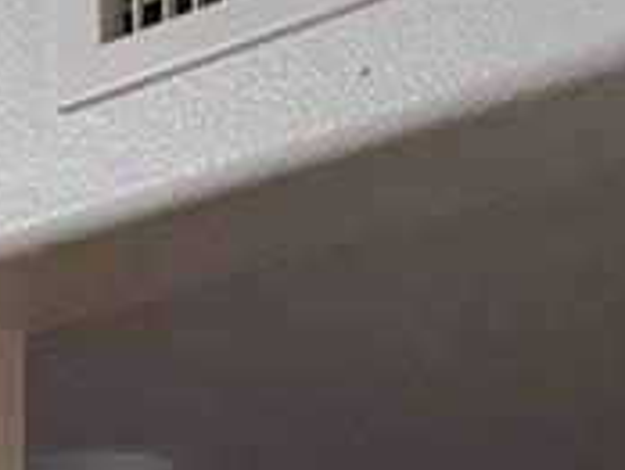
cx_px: -977
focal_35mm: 141
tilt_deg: -0.3
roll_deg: -0.3
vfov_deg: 9.1
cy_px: 1249
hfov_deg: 11.2
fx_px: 2549
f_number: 1.78
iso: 160
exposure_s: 1/120
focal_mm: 6.76
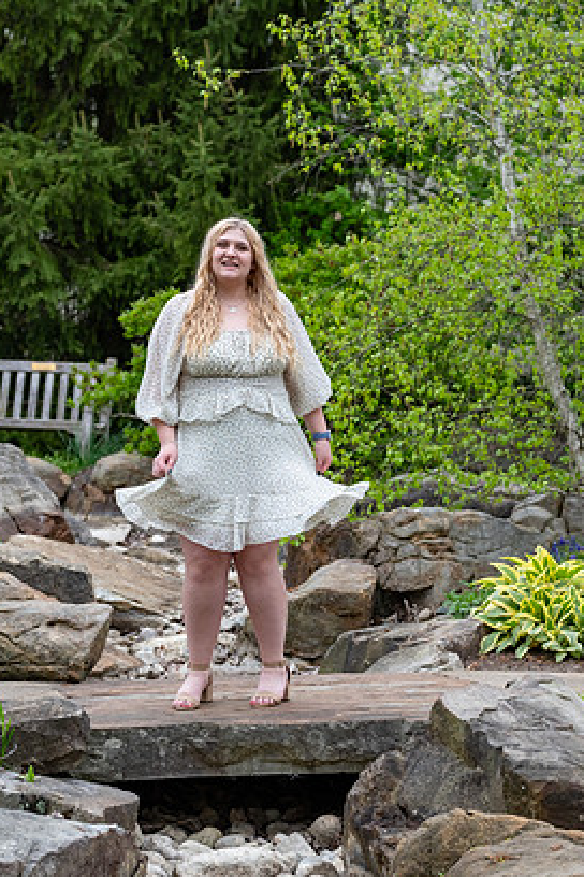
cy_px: 479
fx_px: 2871
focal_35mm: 118
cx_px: 294
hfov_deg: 11.6
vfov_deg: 17.3
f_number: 4
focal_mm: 71.5
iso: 250
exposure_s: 1/400
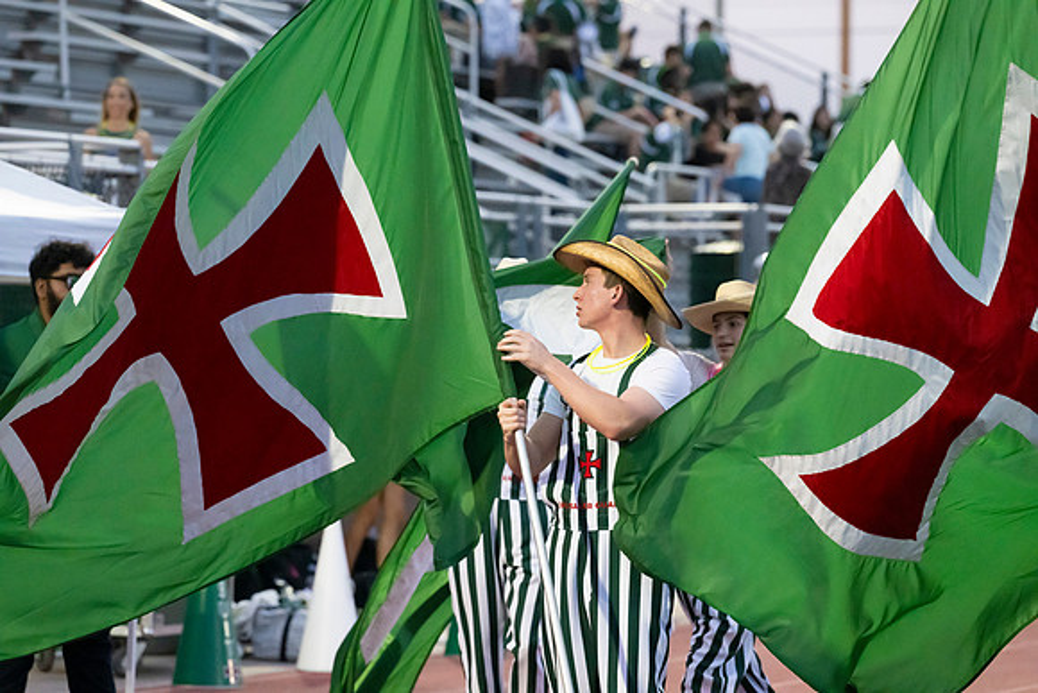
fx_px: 5768
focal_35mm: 200
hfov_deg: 10.3
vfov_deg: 6.9
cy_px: 346
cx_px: 519
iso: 10000
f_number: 5.6
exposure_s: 1/1250
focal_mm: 200
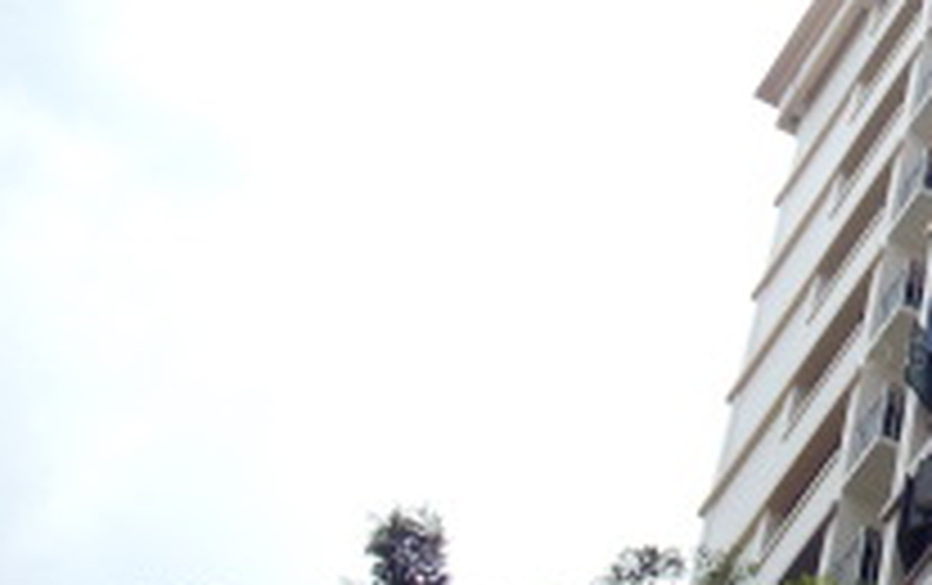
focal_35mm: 104
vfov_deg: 12.4
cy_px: -90
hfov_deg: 18.6
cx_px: 1193
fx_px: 2645
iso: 80
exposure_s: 1/160
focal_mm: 6.2
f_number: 5.6
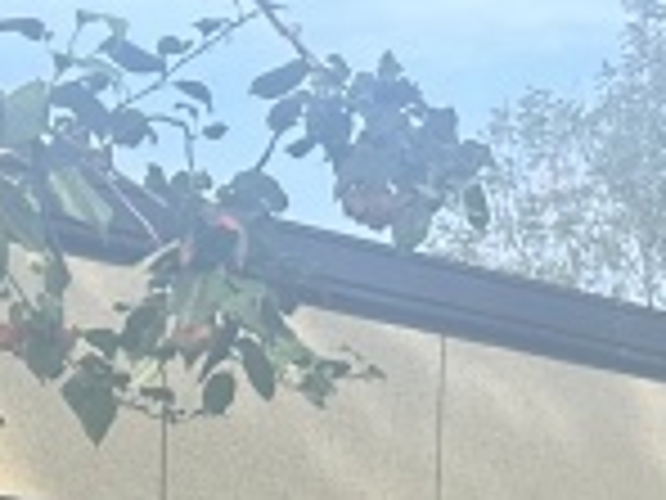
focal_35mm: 162
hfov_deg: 12.1
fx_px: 3117
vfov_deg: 8.0
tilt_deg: -8.2
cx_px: 81
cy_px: 1473
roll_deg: -1.1
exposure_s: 1/1062
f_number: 1.78
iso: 80
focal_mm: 6.86
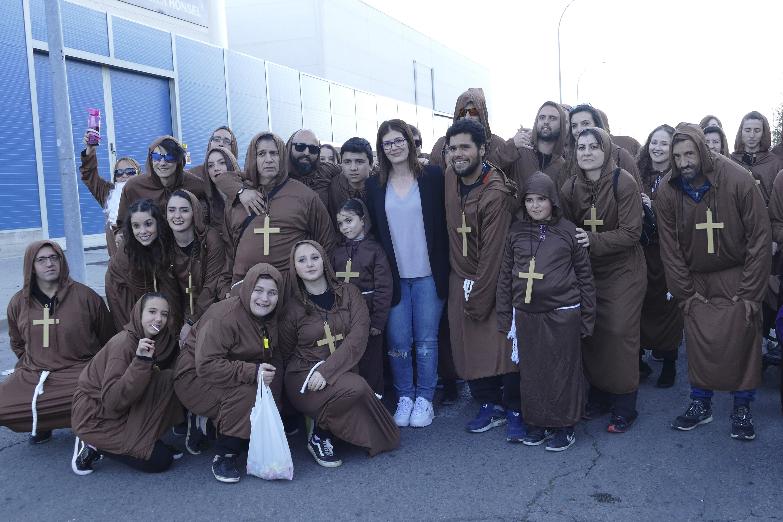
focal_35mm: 30
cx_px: 392
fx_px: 652
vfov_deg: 43.6
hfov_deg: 61.9
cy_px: 261
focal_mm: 10.85
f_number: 3
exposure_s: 1/100
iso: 125
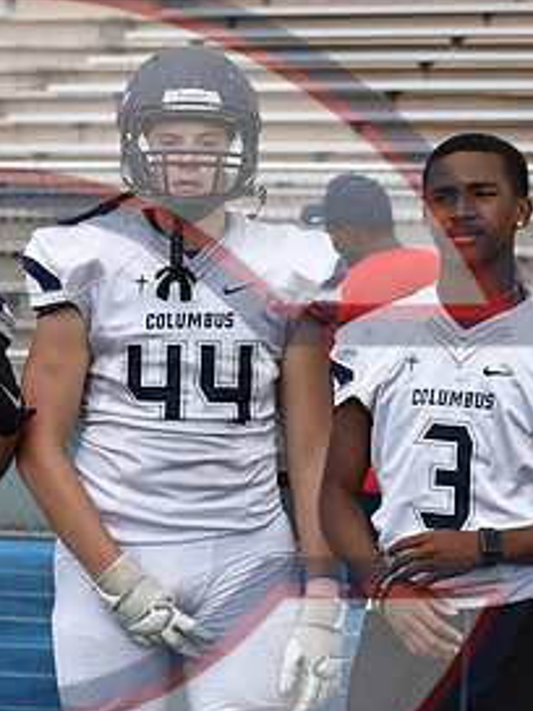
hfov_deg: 6.9
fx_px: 4414
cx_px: -21
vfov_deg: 9.2
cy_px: 451
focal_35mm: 215
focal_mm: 70
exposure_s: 1/1600
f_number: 5.6
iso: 400
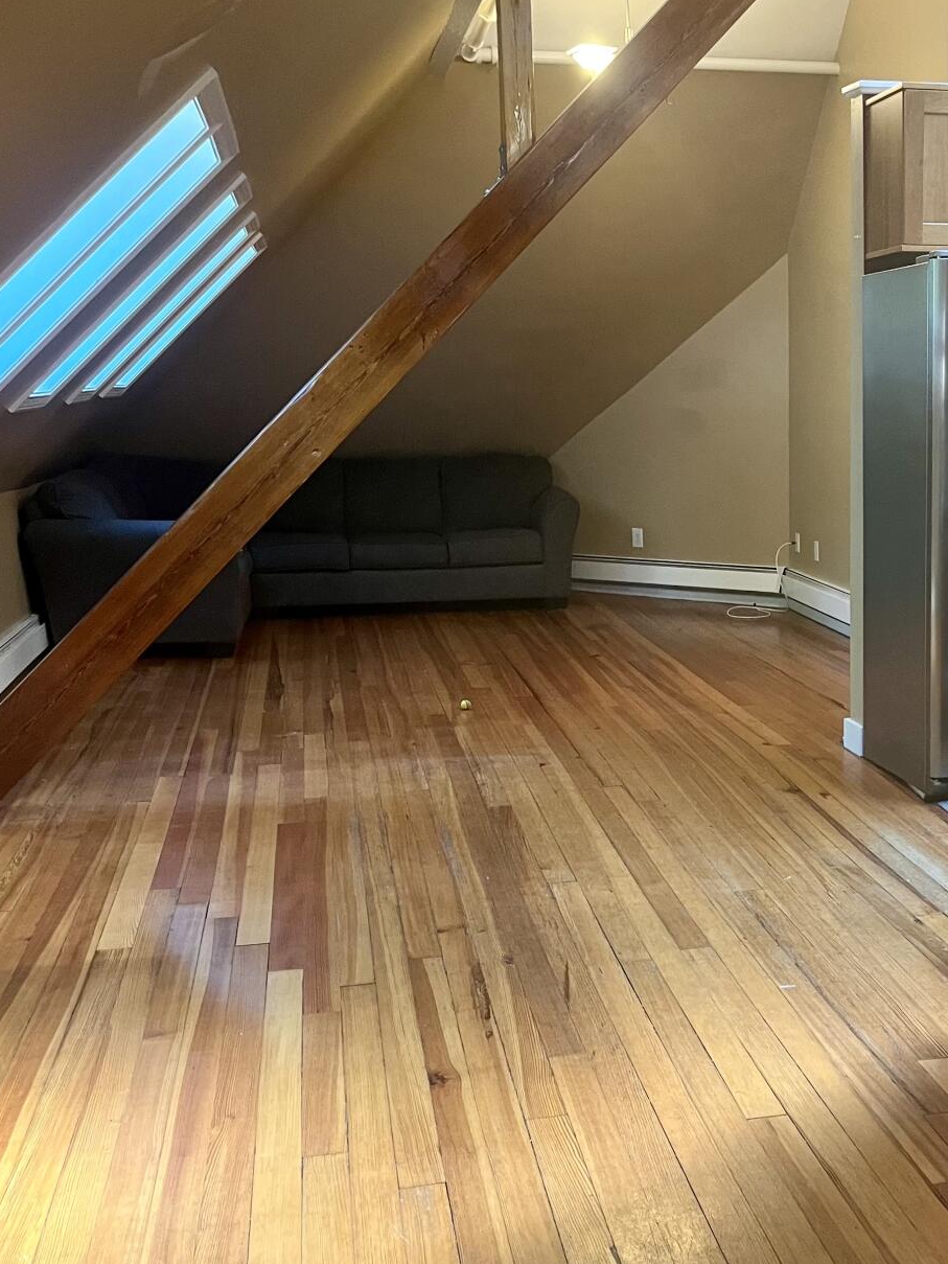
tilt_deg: -13.6
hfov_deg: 32.5
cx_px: 779
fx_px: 1570
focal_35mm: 43
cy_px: 702
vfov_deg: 43.8
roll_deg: +1.4
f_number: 1.6
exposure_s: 1/60
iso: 250
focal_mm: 5.1
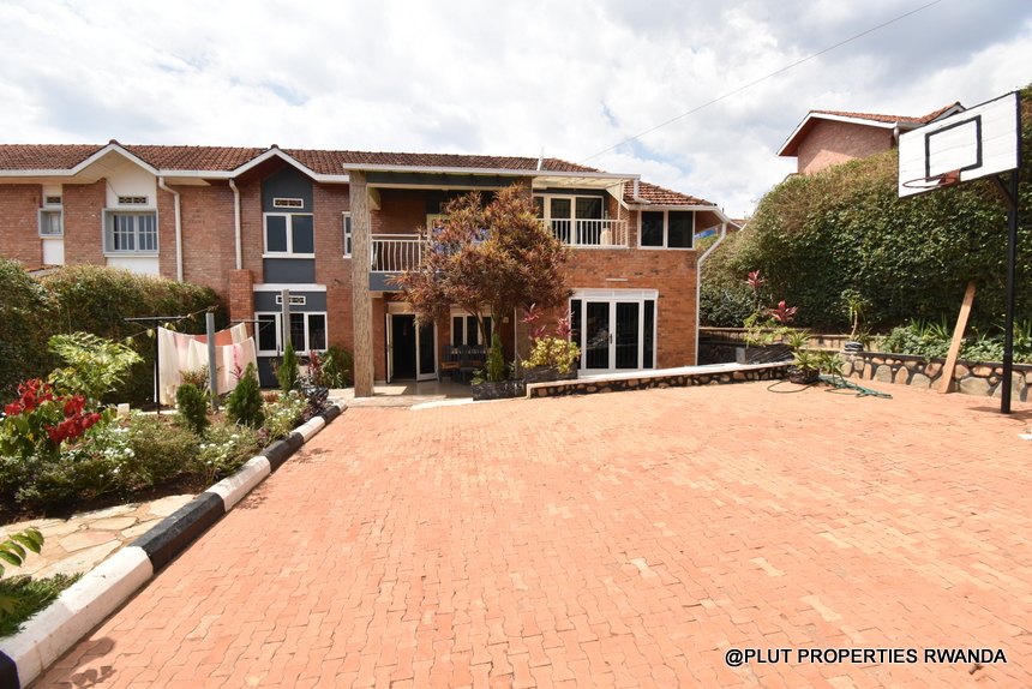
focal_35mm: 15
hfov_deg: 100.4
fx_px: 430
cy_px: 344
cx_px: 516
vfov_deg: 77.4
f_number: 8
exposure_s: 1/1500
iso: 800
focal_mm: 10
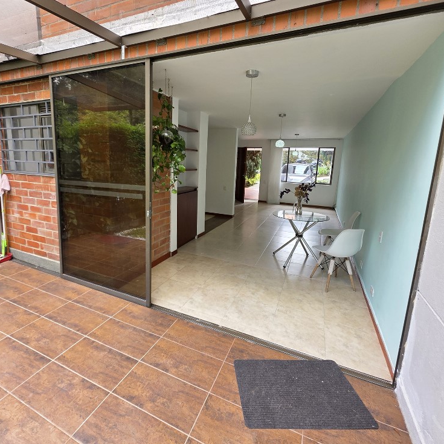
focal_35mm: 16
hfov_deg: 87.3
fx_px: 232
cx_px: 206
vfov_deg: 87.4
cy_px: 213
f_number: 1.9
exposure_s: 1/120
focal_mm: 2.2
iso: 80
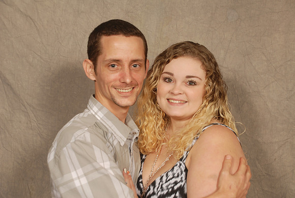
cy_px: 99
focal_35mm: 66
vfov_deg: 20.7
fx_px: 542
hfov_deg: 30.5
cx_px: 148
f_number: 5.6
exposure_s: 1/125
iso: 200
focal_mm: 44
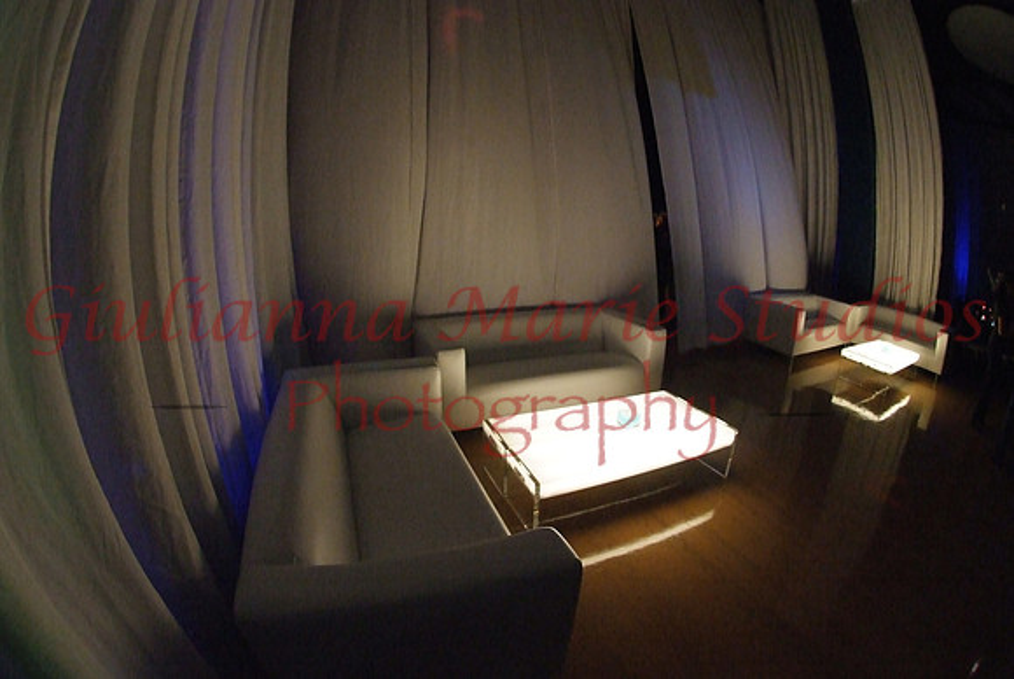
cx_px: 507
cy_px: 340
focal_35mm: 16
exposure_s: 1/160
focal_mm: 10.5
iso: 3200
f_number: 6.3
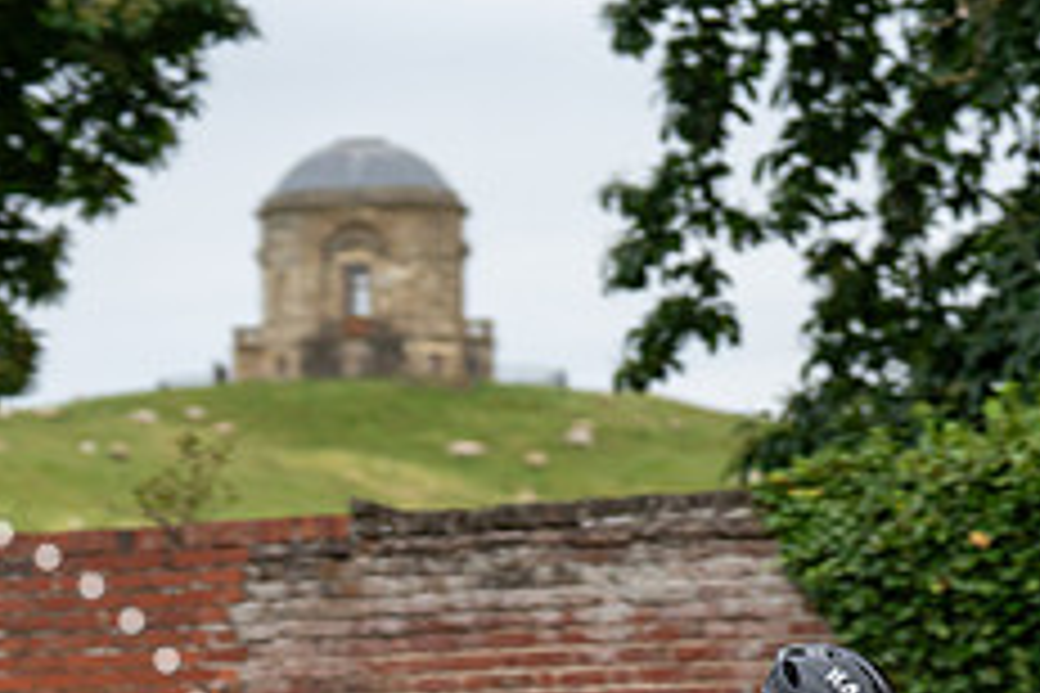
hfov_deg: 10.4
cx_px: 545
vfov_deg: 6.9
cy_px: 682
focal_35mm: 198
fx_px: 5720
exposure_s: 1/640
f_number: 3.2
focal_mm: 79
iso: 1000
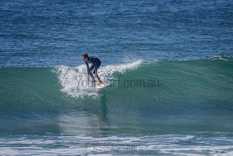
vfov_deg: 2.2
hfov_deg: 3.4
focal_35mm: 612
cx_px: 103
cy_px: 81
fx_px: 3964
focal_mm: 500
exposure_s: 1/2000
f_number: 5.6
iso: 220
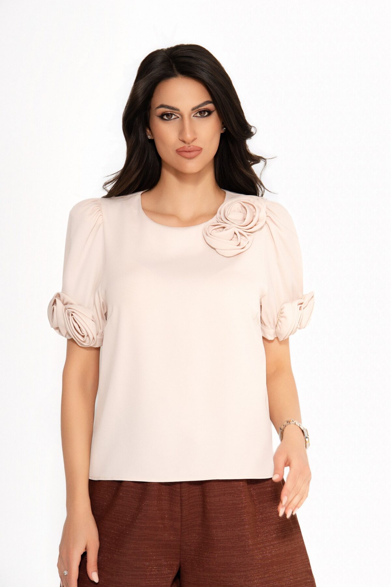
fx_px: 1792
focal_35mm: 110
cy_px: 294
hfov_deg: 12.5
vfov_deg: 18.6
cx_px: 196
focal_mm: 110
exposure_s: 1/160
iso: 100
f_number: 9
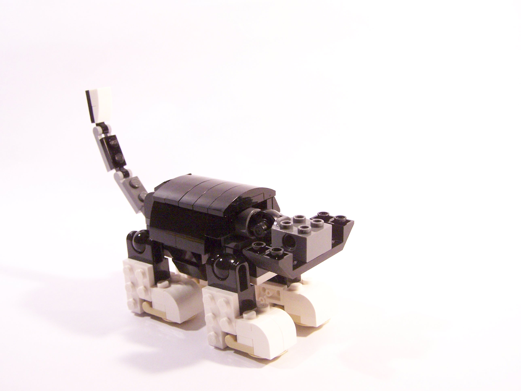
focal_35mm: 38
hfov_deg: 49.0
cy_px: 196
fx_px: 572
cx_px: 260
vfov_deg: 37.7
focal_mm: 6.3
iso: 400
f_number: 3.6
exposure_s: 1/30
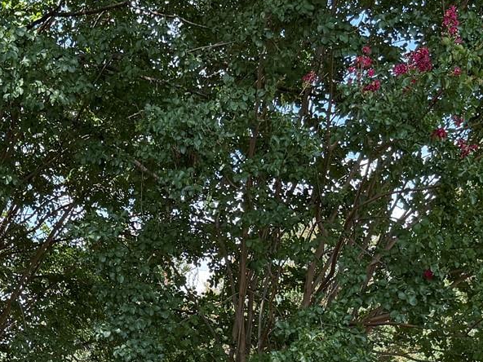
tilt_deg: -3.1
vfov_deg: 16.8
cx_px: 63
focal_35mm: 83
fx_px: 1158
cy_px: 458
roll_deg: -0.2
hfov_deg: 23.0
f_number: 1.78
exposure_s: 1/772
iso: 100
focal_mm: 6.76
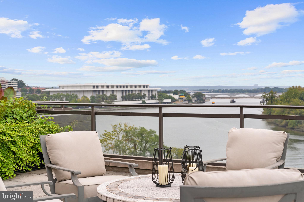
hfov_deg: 32.4
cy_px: 101
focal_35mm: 62
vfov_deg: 21.9
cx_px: 152
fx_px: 523
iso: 100
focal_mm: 62
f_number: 8
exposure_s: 1/320
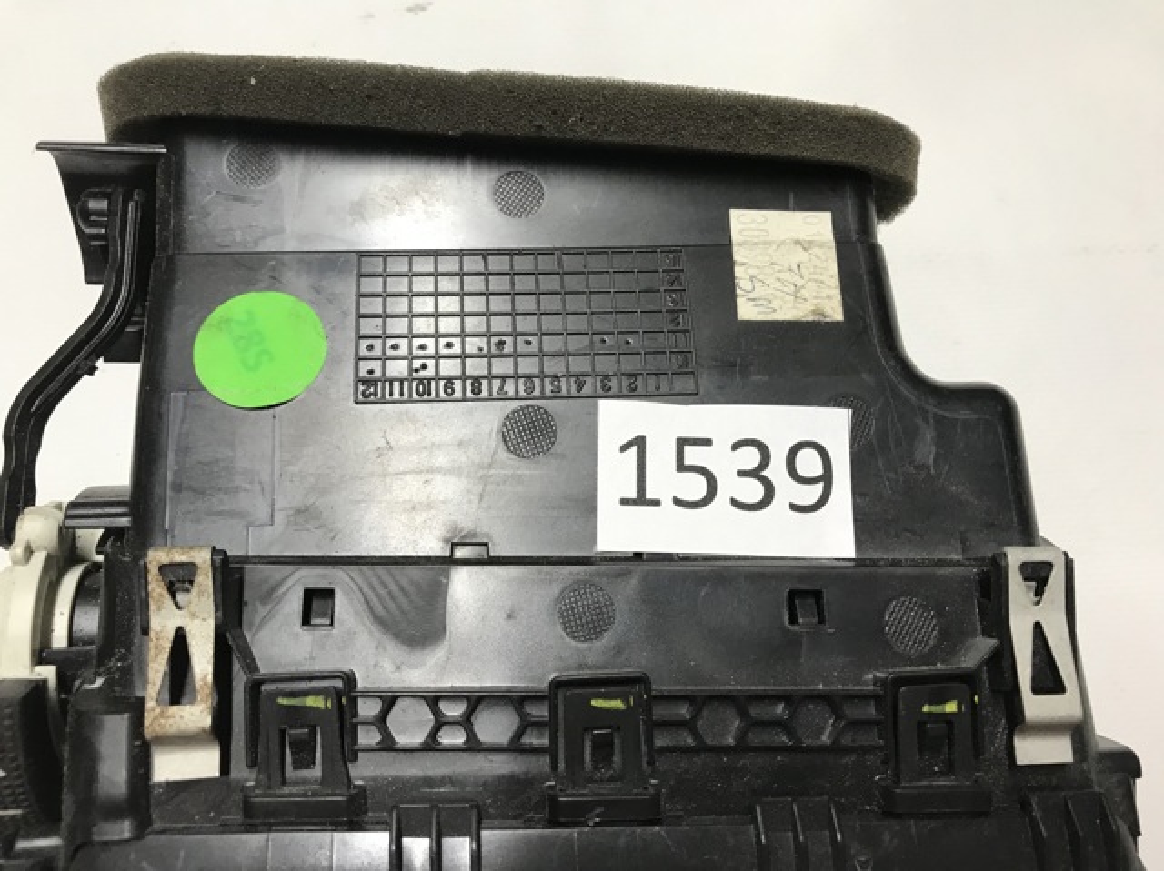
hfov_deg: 63.5
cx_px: 582
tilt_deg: -76.9
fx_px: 941
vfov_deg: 49.7
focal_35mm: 28
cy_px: 436
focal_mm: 3.99
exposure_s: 1/33
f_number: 1.8
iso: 40
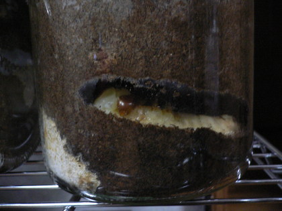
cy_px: 106
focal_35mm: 35
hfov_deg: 52.6
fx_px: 285
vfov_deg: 40.7
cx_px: 141
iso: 200
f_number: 2.8
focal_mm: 5.8
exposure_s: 1/8
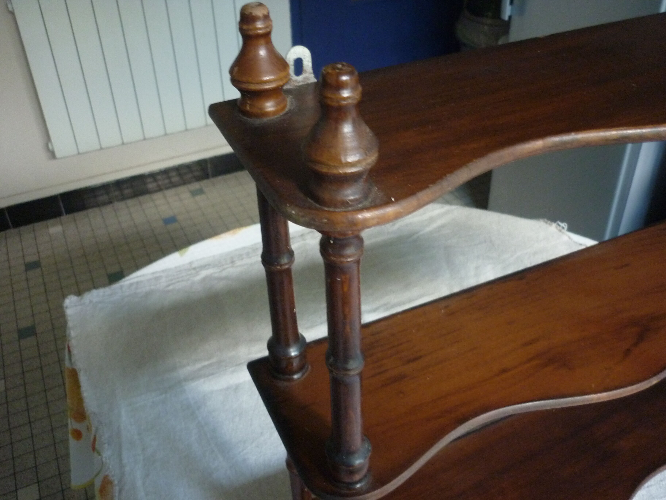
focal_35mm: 33
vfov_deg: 42.9
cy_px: 250
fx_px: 635
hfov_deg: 55.4
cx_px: 333
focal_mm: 5.5
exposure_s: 1/13
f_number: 2.8
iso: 400
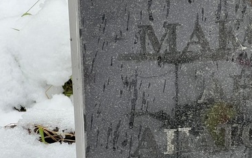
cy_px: 116
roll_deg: -2.3
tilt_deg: -21.6
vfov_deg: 7.4
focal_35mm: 177
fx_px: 1216
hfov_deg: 11.7
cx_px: 269
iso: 80
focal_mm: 9
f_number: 2.8
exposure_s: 1/99
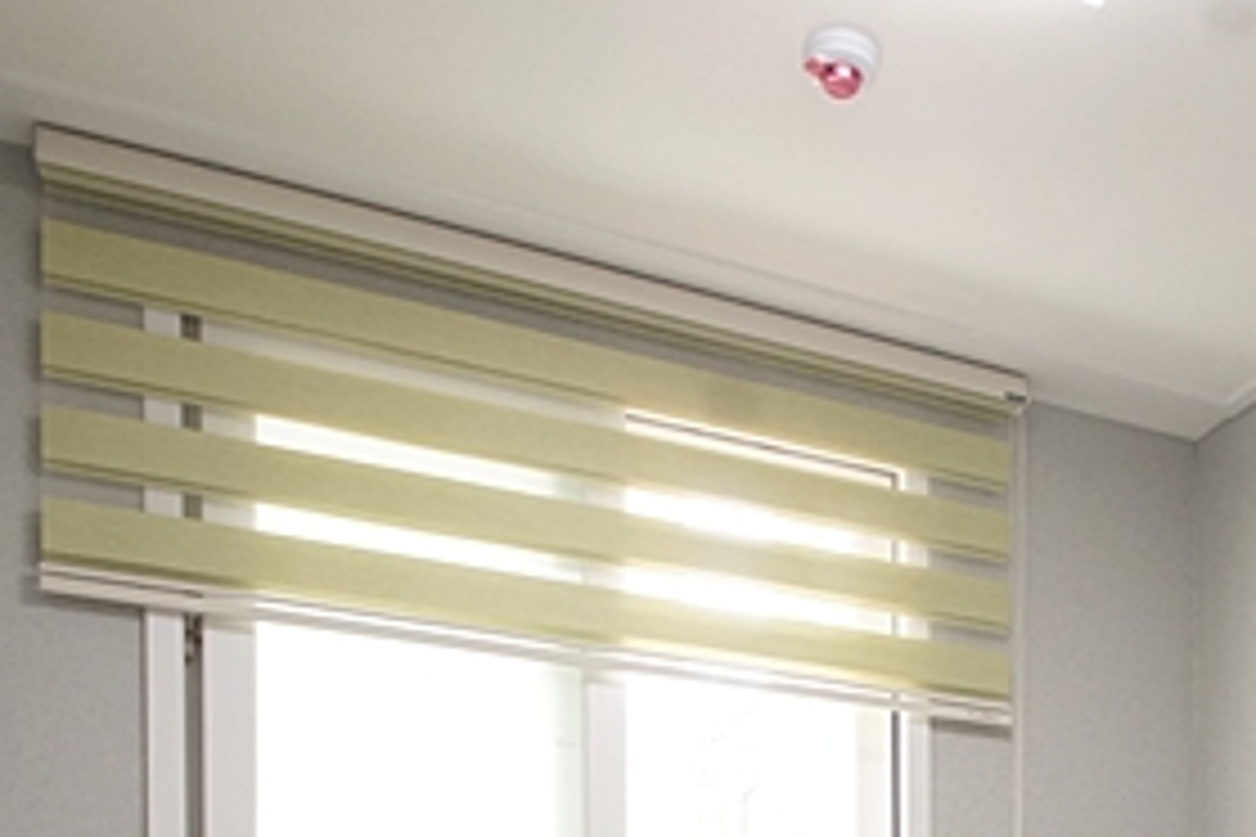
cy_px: 1156
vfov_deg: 25.6
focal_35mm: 43
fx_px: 1500
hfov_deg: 42.2
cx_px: 1103
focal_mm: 10
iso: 800
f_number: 9
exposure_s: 1/20
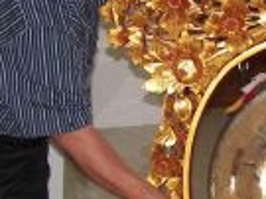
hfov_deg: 11.5
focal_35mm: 171
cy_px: 164
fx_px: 1313
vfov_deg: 8.6
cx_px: 264
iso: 100
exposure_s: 1/30
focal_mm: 6
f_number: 2.8
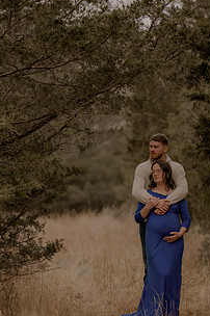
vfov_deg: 10.8
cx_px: 95
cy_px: 206
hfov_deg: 7.2
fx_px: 1666
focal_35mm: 190
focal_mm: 85
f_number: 1.4
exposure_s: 1/1600
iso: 200
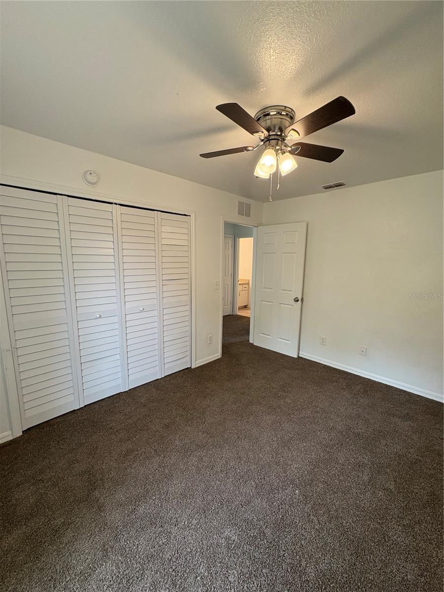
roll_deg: -0.1
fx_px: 239
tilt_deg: -7.8
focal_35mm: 14
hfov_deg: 85.7
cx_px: 222
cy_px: 296
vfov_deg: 102.1
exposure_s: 1/120
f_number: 2.2
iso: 250
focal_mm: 2.22
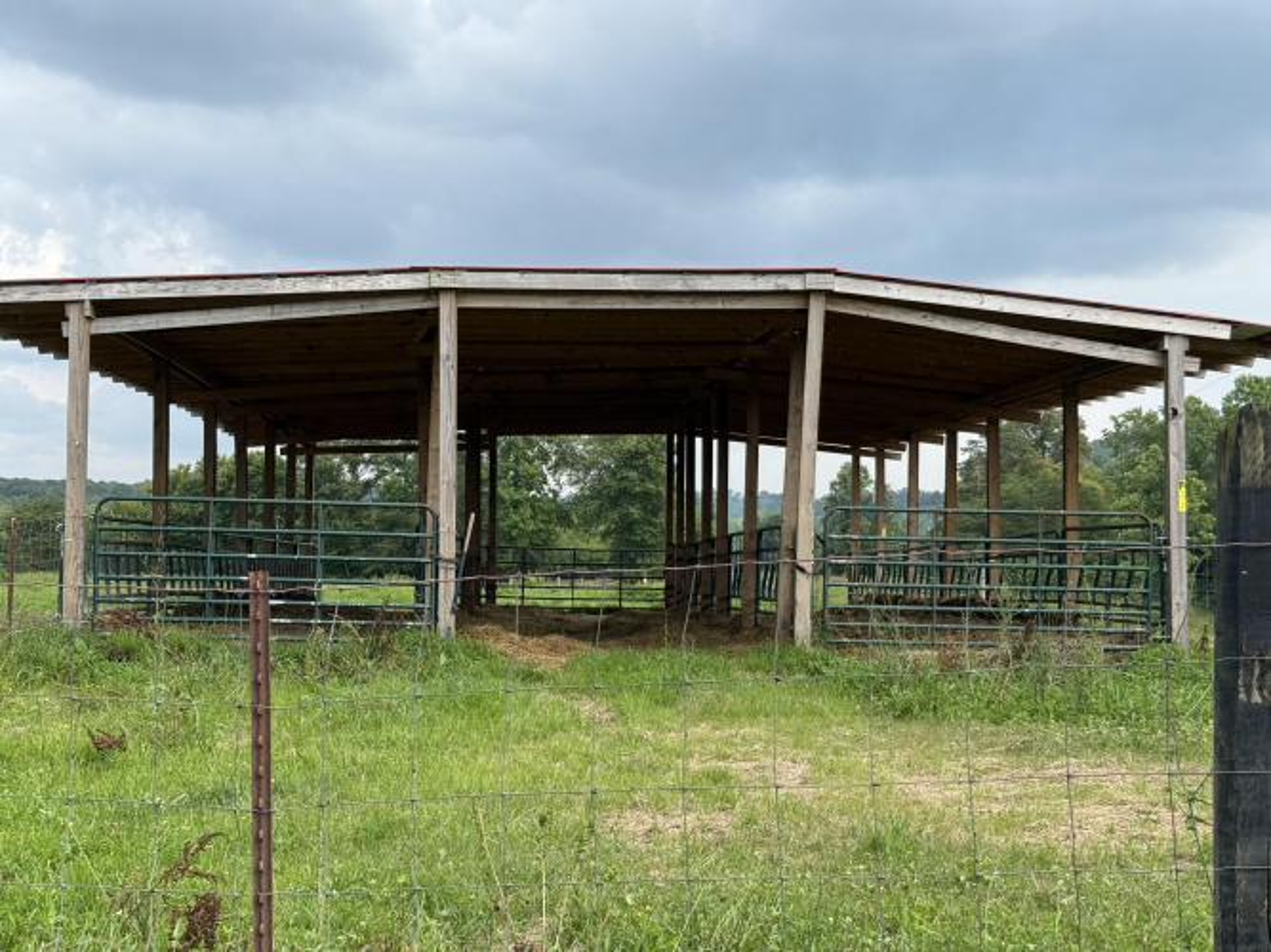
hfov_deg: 39.7
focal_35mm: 48
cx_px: 636
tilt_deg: +2.6
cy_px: 476
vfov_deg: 30.3
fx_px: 1762
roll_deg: -0.3
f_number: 1.78
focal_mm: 6.76
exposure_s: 1/1980
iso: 64
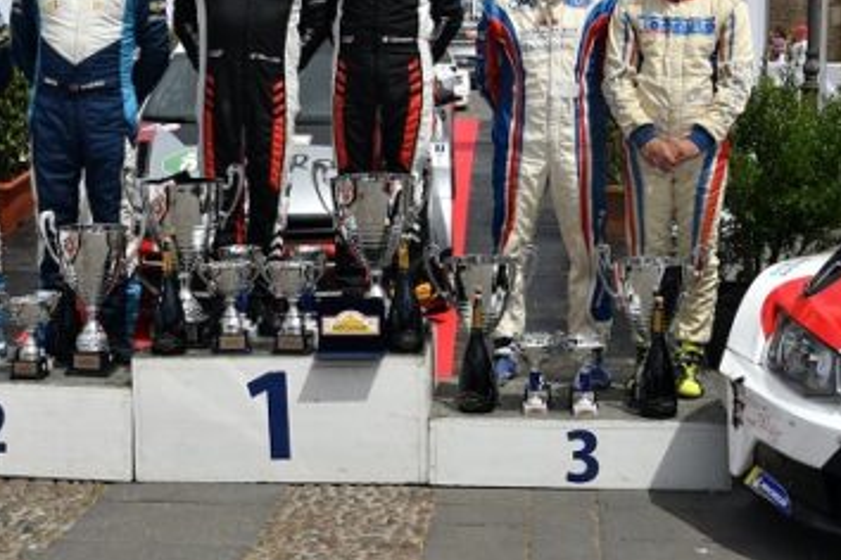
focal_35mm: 65
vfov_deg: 20.7
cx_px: 371
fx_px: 1518
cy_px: 116
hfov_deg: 30.9
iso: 250
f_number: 9
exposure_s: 1/1600
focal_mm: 24
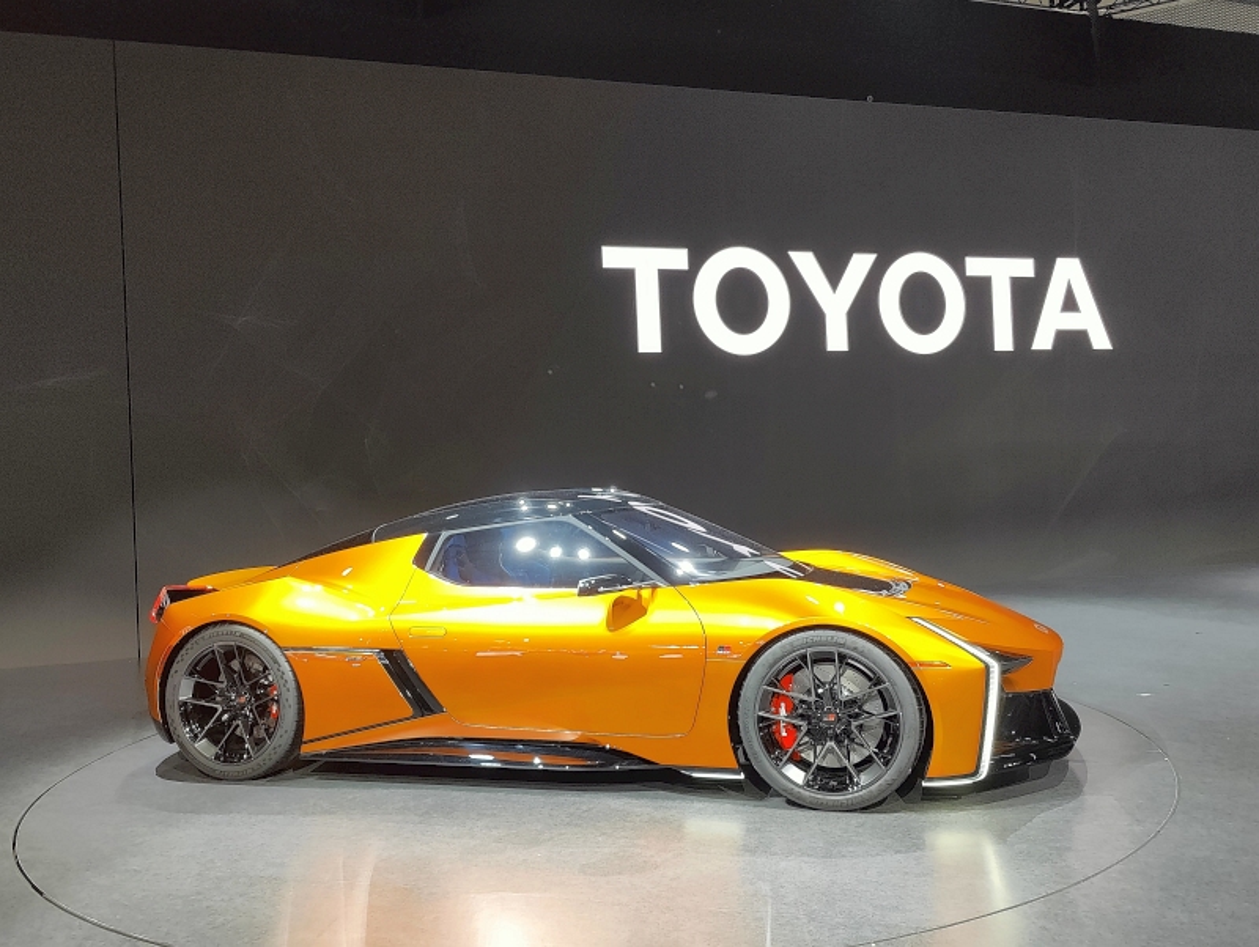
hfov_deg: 61.6
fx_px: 1056
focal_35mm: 29
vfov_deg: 48.3
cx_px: 630
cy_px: 474
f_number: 1.8
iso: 200
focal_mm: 6.06
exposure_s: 1/83
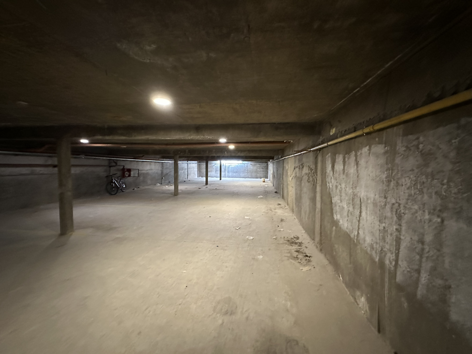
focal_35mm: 14
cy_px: 177
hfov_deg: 102.1
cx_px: 236
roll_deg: -0.5
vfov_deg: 85.7
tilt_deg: -2.8
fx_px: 191
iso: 1250
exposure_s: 1/55
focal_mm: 2.22
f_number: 2.2
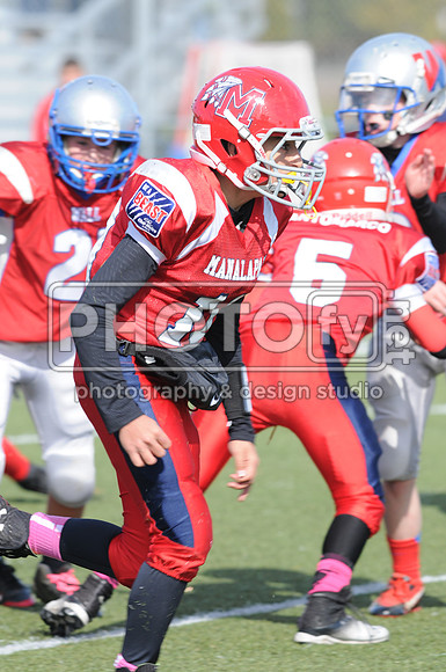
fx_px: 8387
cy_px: 336
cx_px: 223
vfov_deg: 4.6
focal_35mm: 450
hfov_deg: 3.0
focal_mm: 300
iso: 200
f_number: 6.3
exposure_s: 1/500
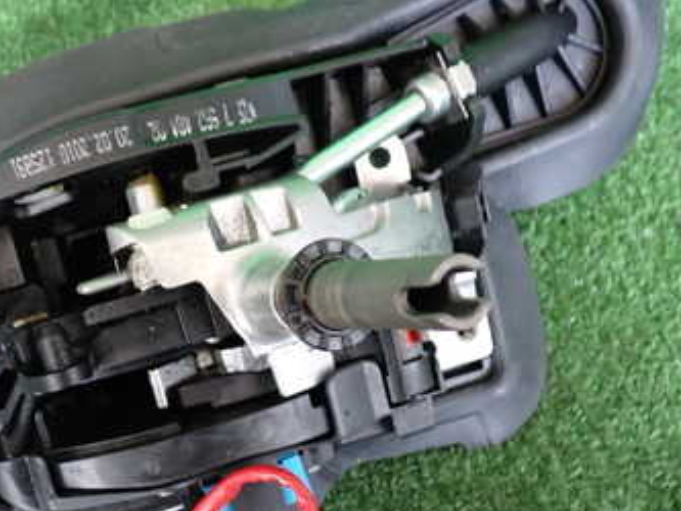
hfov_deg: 35.2
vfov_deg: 26.8
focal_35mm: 54
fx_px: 1063
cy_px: 362
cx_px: 235
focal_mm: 5.4
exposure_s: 1/30
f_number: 2.3
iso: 400
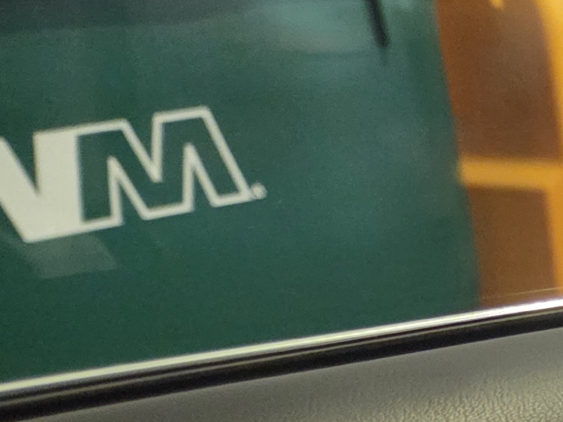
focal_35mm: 102
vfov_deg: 13.4
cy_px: 692
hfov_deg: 14.9
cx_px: 1193
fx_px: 1659
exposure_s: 1/60
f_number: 1.8
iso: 2000
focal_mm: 5.4
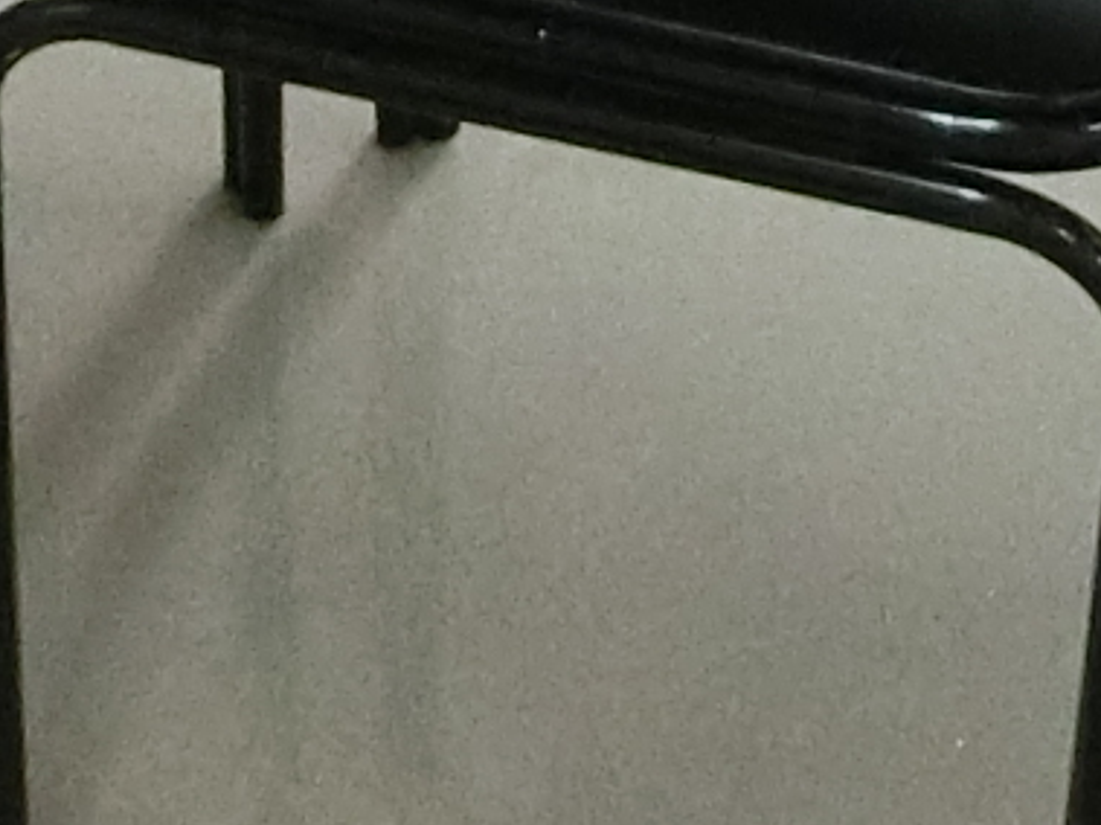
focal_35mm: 162
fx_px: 5151
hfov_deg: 12.2
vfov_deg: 8.4
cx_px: 566
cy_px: -1165
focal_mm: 4.24
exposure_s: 1/250
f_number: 3
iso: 800
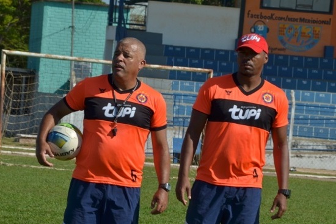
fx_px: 2661
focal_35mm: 285
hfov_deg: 7.2
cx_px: 168
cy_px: 112
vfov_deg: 4.8
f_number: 18
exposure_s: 1/320
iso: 200
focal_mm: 190
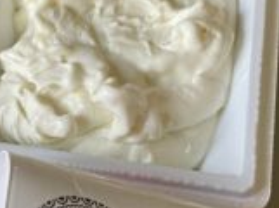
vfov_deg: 13.6
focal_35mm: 108
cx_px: 36
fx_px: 869
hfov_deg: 18.0
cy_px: 142
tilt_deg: -62.3
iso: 125
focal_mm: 4.25
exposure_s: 1/73
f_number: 1.8
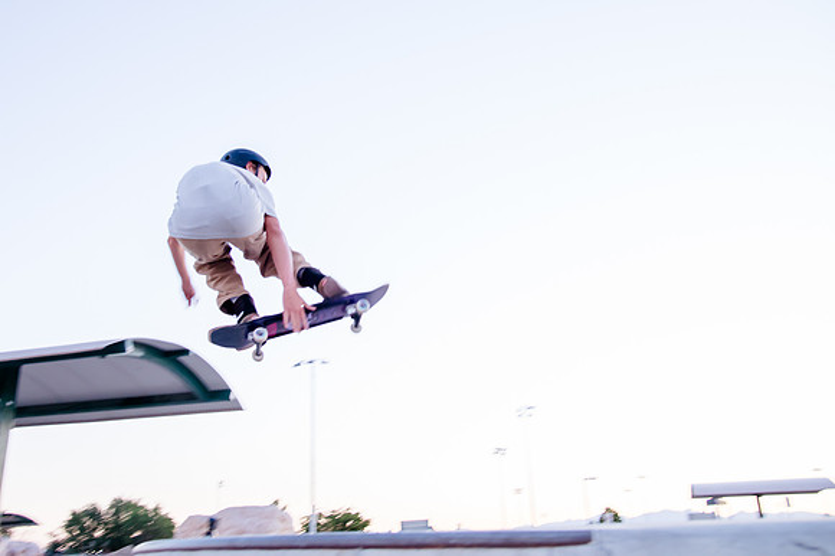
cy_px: 231
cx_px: 371
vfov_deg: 38.4
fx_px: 796
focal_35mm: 34
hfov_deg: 55.2
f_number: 4
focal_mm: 28
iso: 1250
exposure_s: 1/160
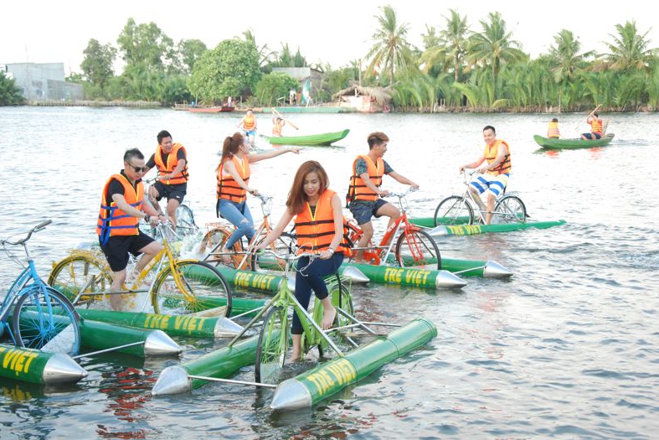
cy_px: 222
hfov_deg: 34.5
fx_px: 1062
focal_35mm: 58
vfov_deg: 23.4
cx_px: 326
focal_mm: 38
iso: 400
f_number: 5.6
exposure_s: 1/125
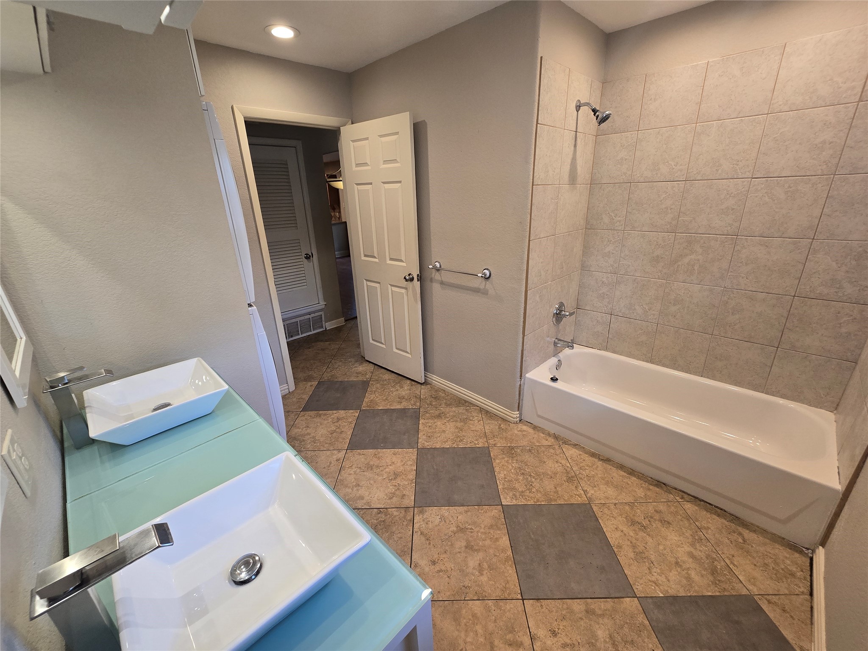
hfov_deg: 106.2
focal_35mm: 13
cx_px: 434
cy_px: 326
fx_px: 326
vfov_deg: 89.9
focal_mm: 2.2
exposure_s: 1/60
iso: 125
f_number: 2.2
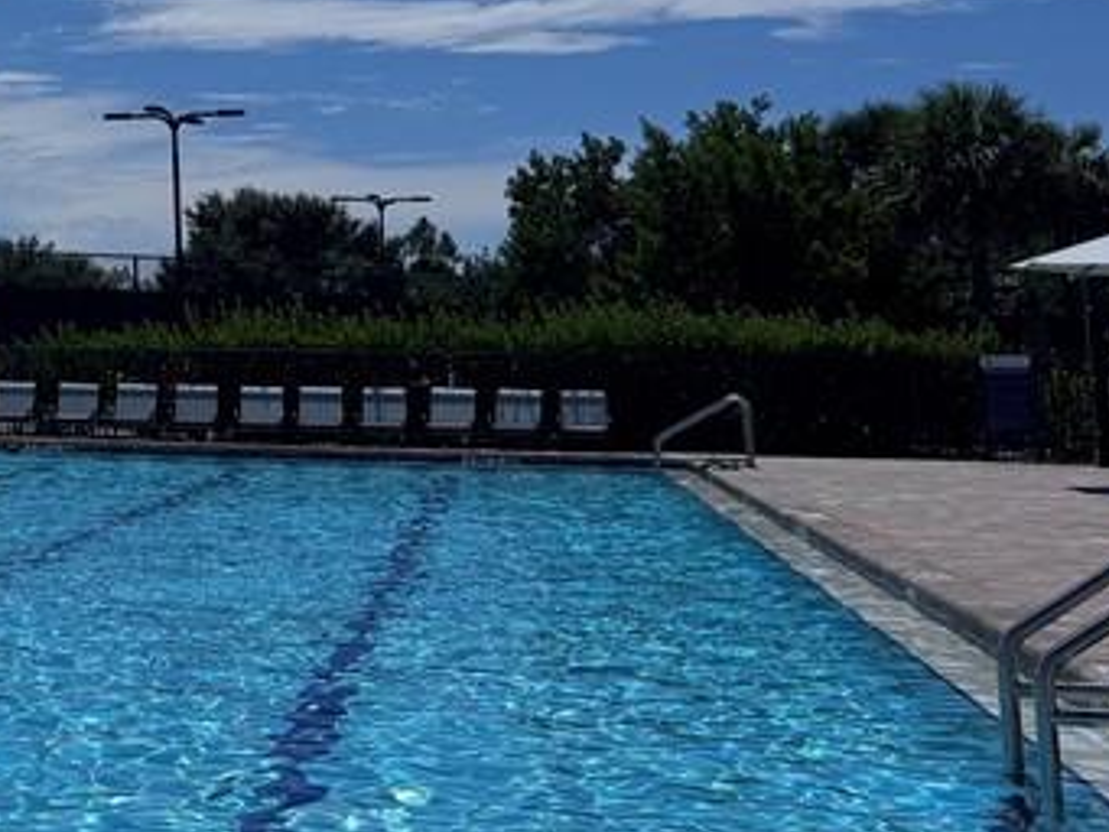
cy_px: 58
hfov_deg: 22.9
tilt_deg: +6.2
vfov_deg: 20.0
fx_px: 2307
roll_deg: -0.8
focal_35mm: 72
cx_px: -459
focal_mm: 6.76
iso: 64
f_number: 1.78
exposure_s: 1/12346
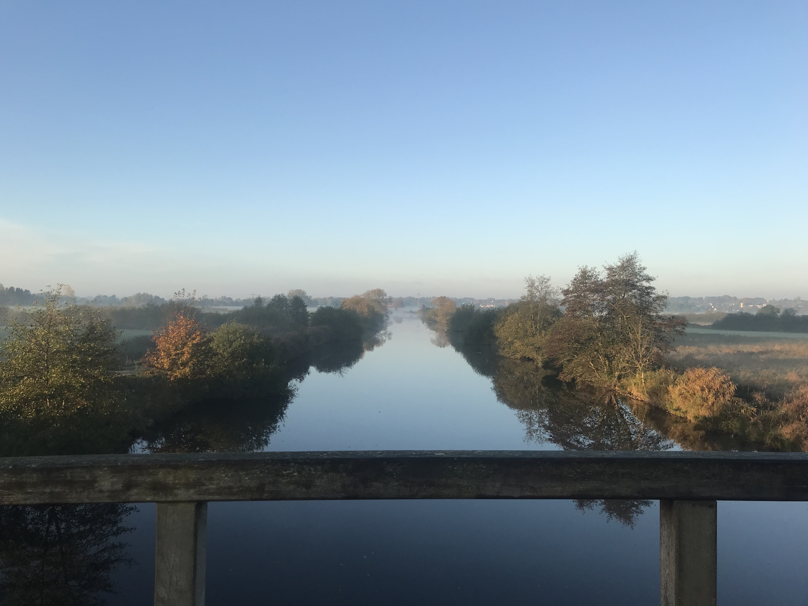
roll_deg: -0.8
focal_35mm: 28
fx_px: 654
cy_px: 303
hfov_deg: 63.4
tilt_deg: +1.0
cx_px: 404
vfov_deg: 49.7
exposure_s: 1/929
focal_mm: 3.99
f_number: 1.8
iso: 20
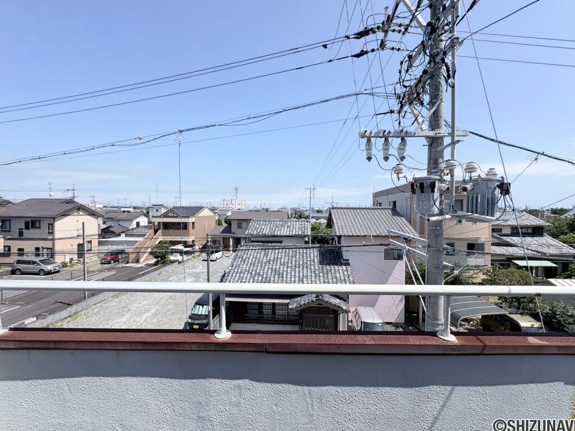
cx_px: 288
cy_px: 216
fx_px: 233
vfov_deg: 85.7
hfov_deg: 102.1
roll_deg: +0.8
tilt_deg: +0.4
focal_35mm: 14
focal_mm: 2.22
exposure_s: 1/1449
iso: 40
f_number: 2.2
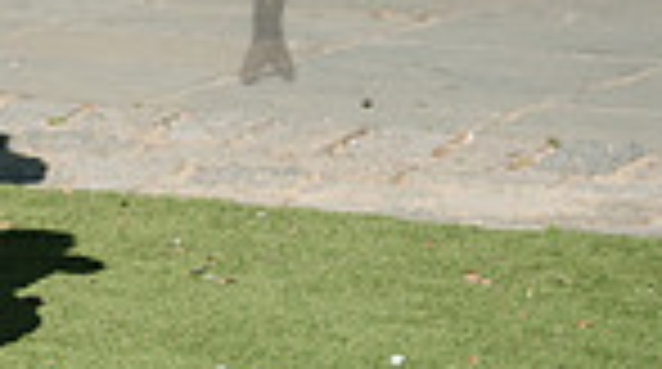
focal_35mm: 501
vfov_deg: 2.4
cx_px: -320
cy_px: -214
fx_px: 8777
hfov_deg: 4.3
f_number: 4.5
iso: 500
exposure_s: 1/3200
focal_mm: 120
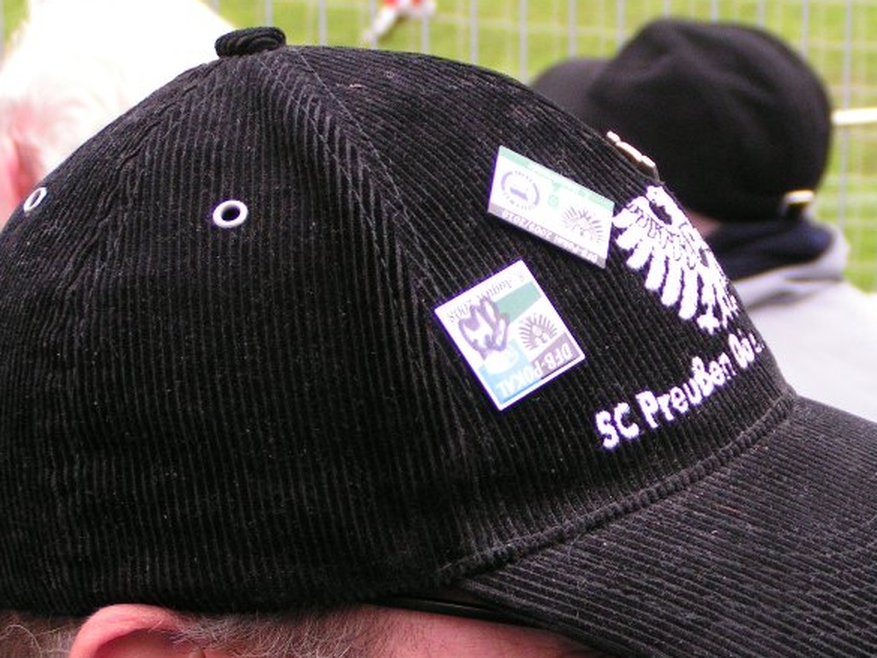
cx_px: 571
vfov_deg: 15.9
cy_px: 405
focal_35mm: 93
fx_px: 2357
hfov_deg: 21.0
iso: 160
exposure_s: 1/60
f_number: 3.2
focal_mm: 10.5
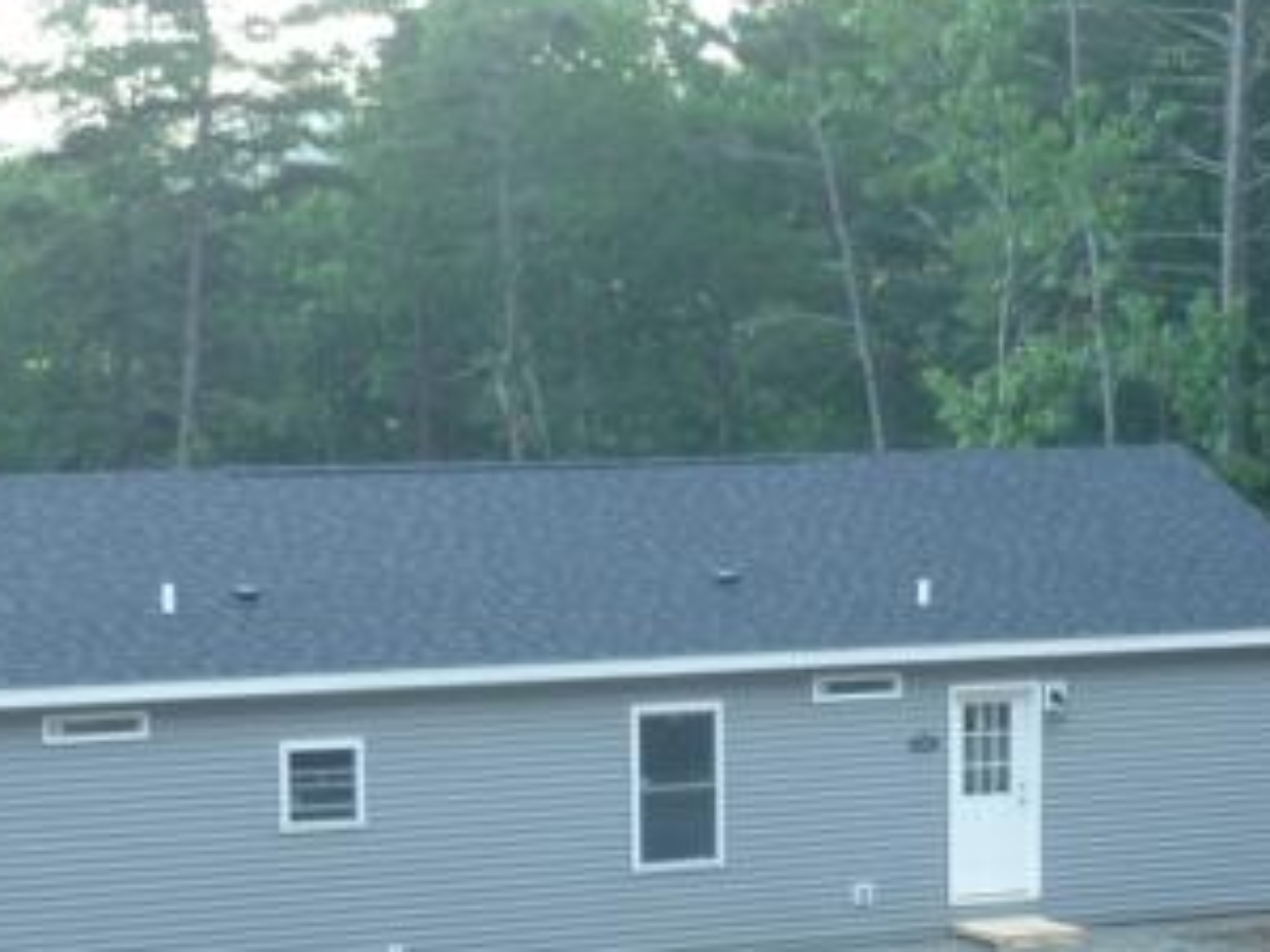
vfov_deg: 12.2
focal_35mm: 120
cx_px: 889
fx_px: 4403
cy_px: 1007
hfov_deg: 16.4
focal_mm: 7.4
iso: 125
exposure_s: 1/40
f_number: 3.1
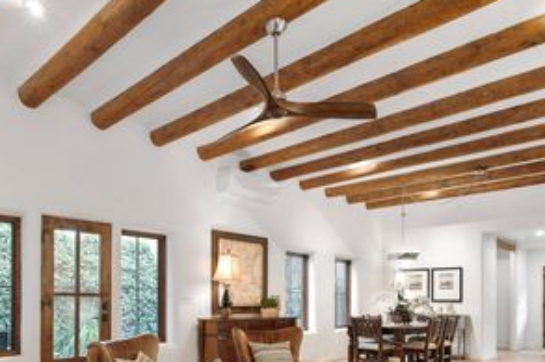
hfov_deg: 62.9
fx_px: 439
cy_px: 292
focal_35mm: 29
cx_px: 206
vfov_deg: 42.8
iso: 320
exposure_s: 1/1.67
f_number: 9
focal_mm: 17
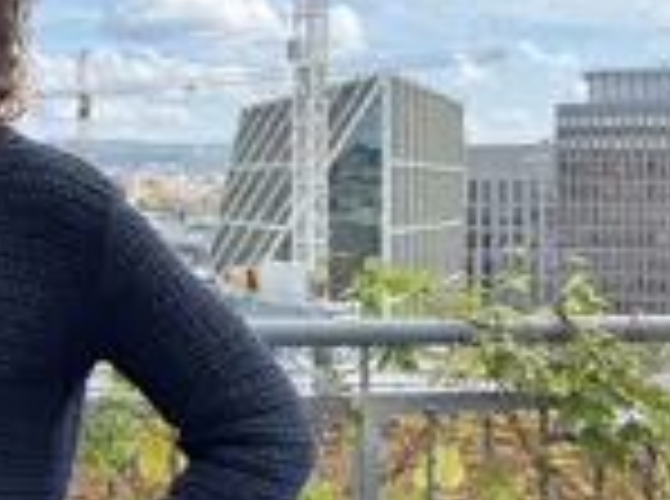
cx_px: -146
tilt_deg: +0.3
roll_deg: +0.2
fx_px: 1332
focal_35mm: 69
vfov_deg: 21.1
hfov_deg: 25.2
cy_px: 162
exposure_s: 1/2506
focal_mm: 6.76
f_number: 1.78
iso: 80
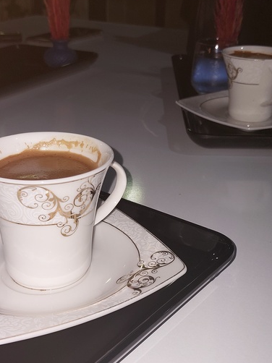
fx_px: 577
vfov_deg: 34.9
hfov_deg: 26.5
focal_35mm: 55
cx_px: 133
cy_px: 171
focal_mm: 4.6
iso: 64
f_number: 1.8
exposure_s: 1/50
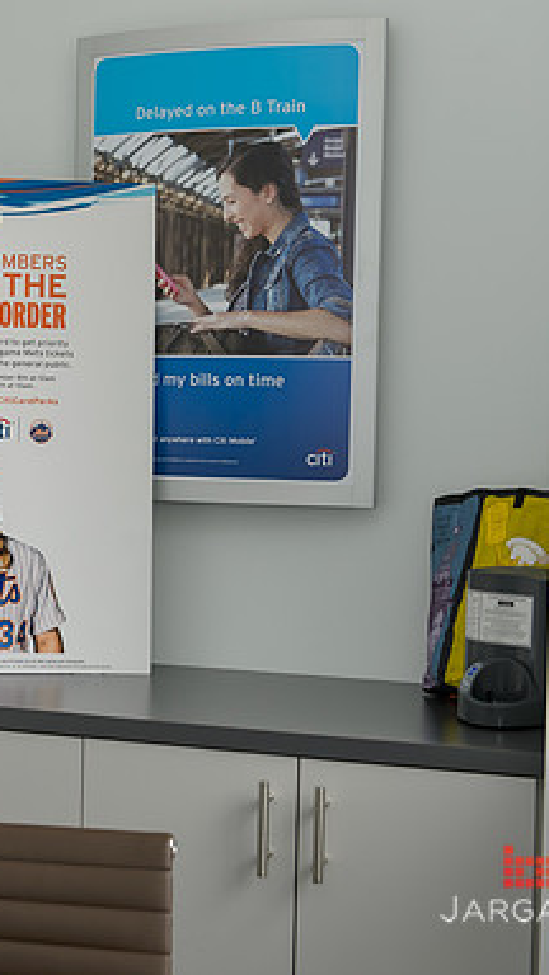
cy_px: 488
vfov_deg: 27.9
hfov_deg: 15.5
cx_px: -53
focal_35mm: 76
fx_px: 1967
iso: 640
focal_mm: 48
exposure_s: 1/160
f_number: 4.5
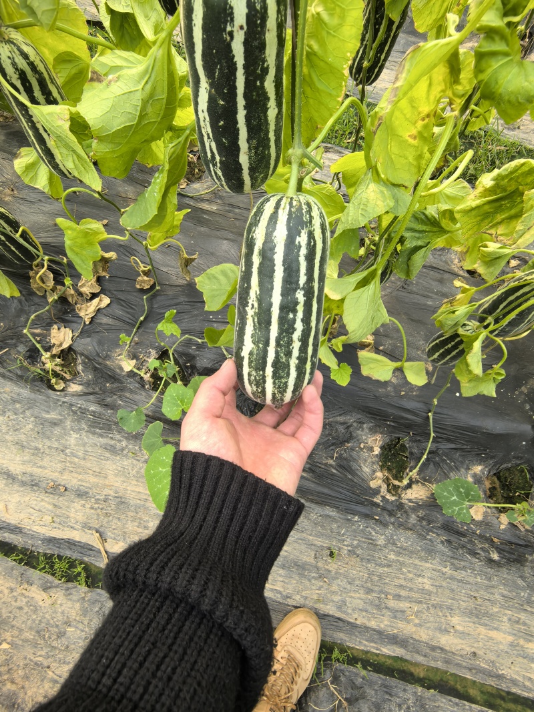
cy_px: 356
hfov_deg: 74.7
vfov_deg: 91.0
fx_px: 350
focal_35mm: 17
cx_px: 267
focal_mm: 1.95
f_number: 2.2
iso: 125
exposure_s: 1/100
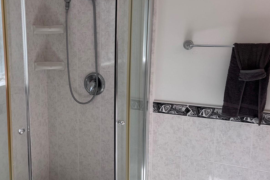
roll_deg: +0.7
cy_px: 92
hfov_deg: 43.7
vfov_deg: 31.2
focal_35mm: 43
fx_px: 323
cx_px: 62
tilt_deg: -10.2
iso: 80
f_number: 1.78
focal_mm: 6.76
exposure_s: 1/318
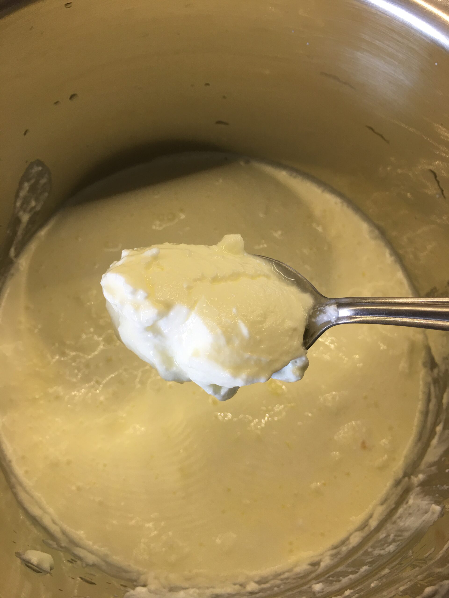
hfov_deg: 48.2
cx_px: 224
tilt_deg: -68.1
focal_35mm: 29
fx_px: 502
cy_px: 299
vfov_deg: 61.7
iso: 32
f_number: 2.2
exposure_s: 1/17
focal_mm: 4.15
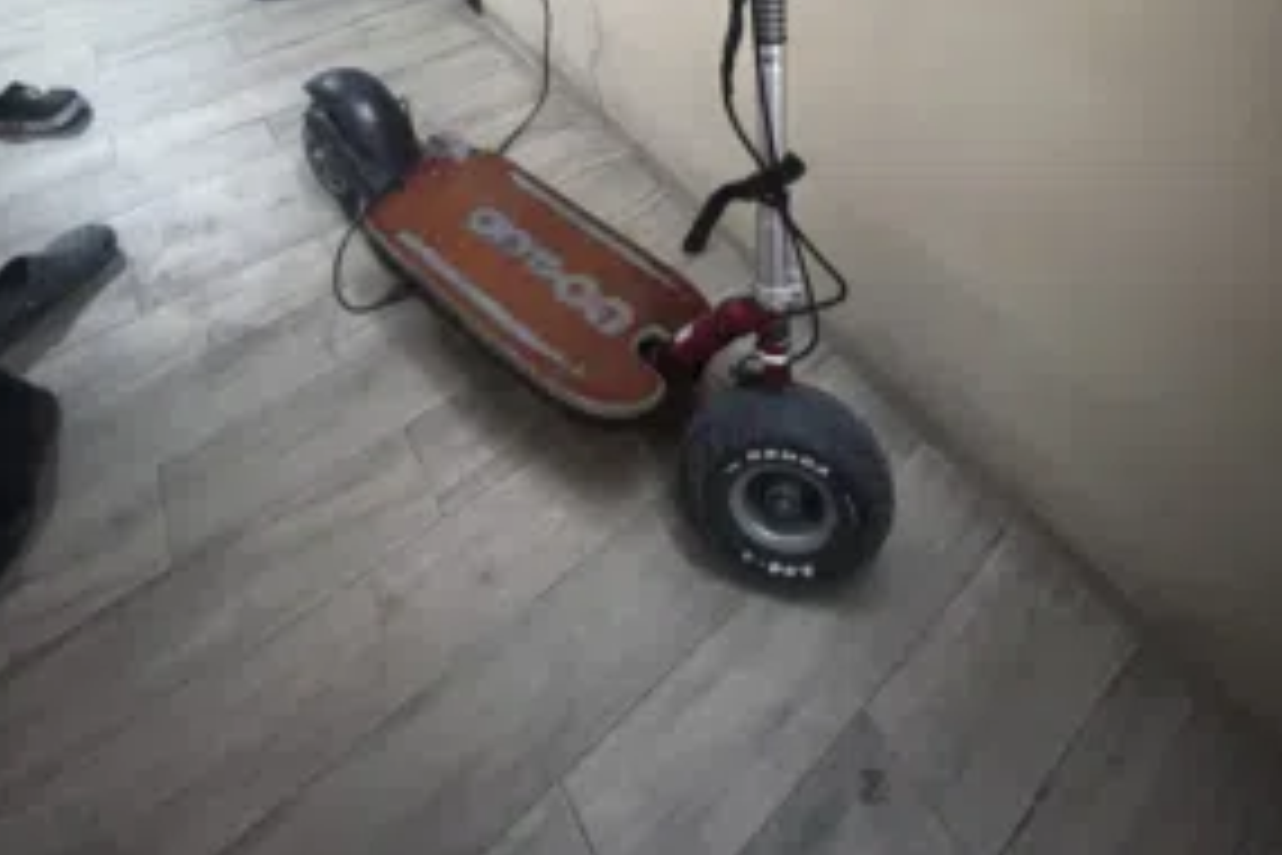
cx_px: 630
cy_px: 14
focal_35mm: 19
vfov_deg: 52.3
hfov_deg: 86.9
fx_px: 677
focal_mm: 1.57
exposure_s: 1/34
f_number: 1.8
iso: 800
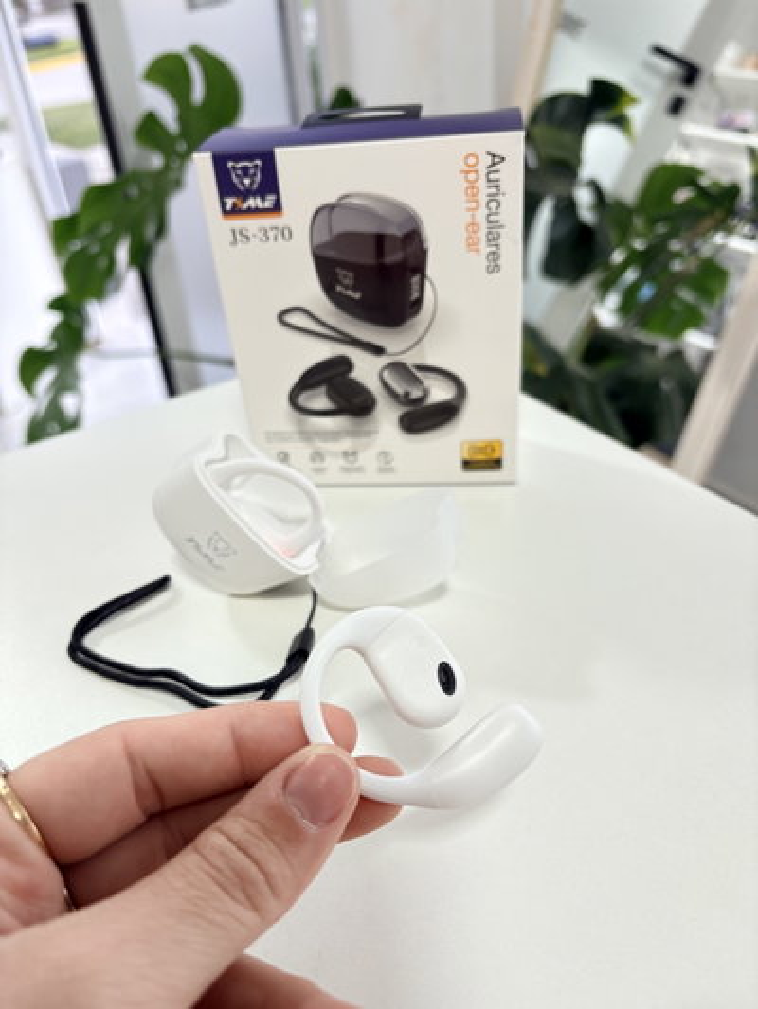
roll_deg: +5.9
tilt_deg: -33.8
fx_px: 759
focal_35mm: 26
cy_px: 504
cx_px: 379
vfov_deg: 67.3
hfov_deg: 53.1
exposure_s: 1/50
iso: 80
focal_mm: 5.96
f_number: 1.6
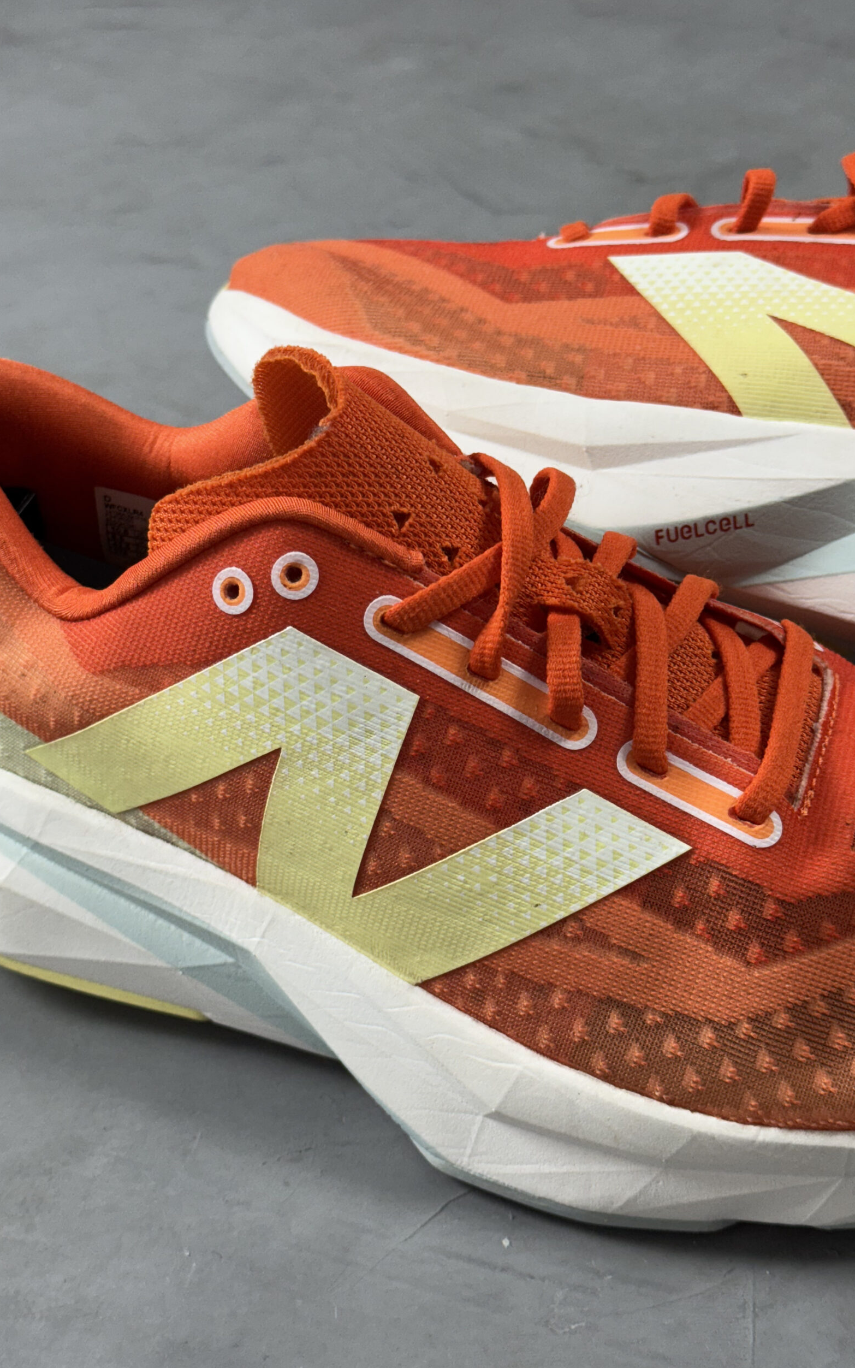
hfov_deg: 24.9
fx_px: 1938
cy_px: 670
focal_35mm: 52
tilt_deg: -38.2
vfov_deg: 38.9
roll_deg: +2.3
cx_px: 434
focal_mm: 6.76
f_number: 1.78
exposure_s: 1/60
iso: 80
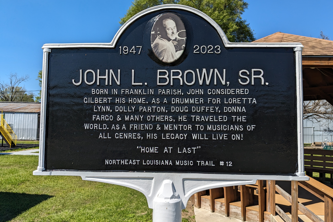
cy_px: 110
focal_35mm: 29
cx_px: 167
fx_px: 268
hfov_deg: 63.7
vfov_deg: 45.0
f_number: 1.73
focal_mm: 4.38
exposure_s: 1/5848
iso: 62
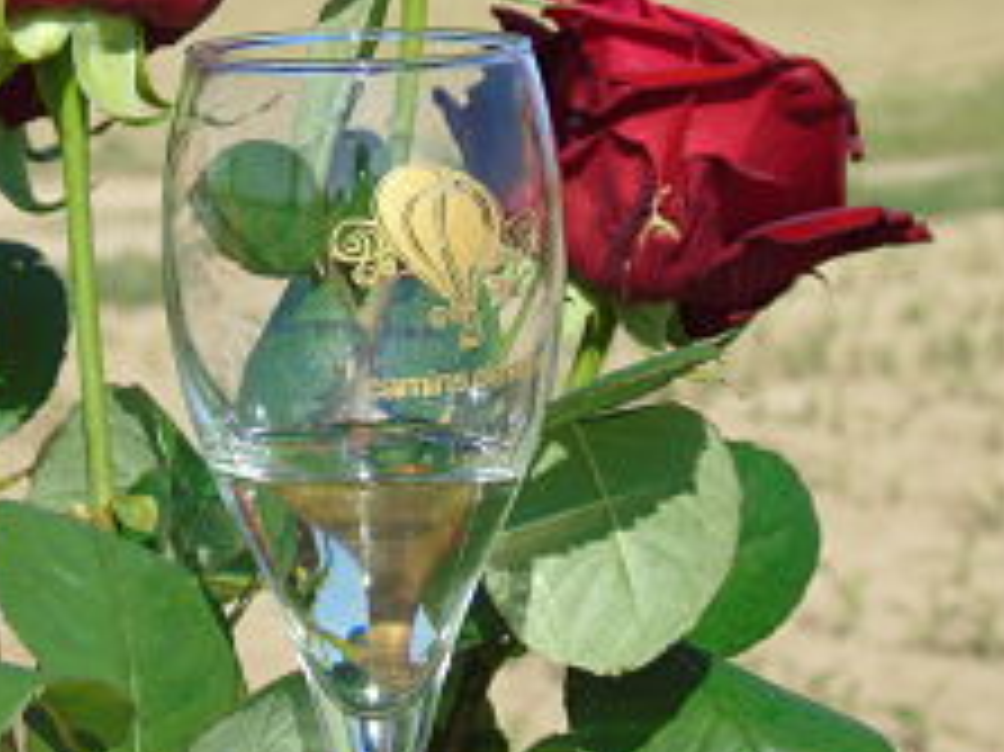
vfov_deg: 10.1
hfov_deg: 13.4
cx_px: 270
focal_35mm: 147
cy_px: 270
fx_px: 4261
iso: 80
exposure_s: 1/500
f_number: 4.1
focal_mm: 15
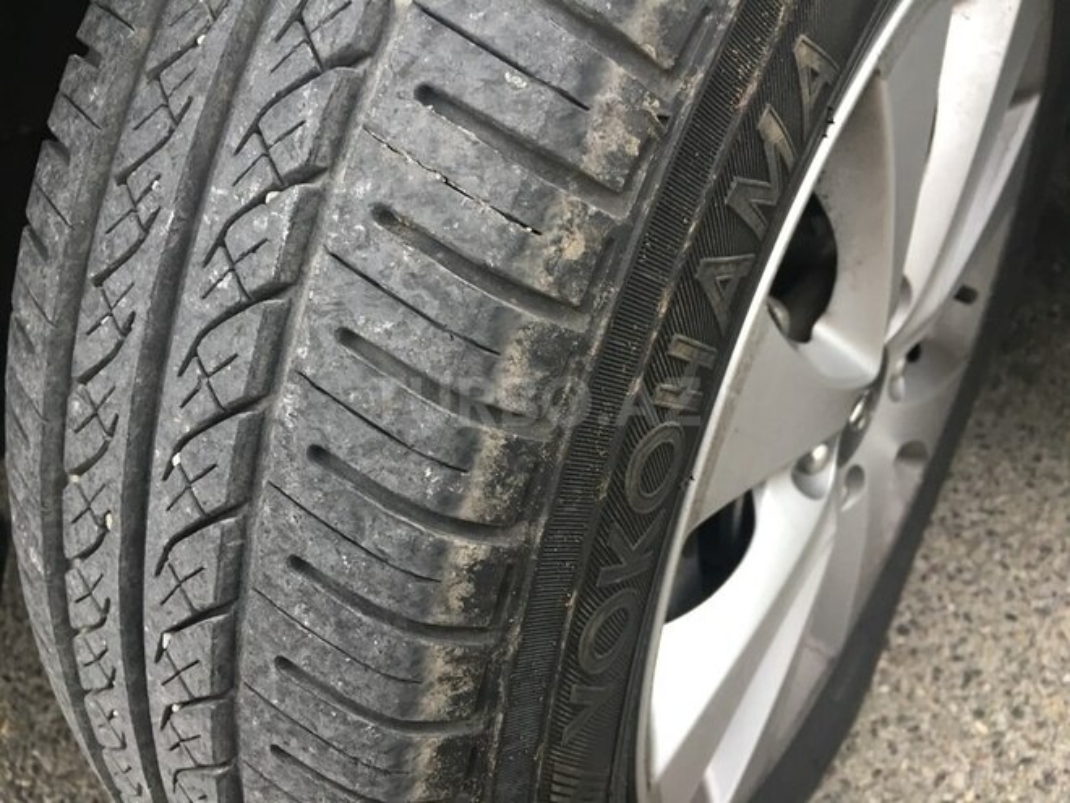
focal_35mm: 29
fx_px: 896
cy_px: 402
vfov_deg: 48.2
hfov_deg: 61.7
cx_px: 535
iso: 100
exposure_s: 1/33
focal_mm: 4.15
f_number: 2.2
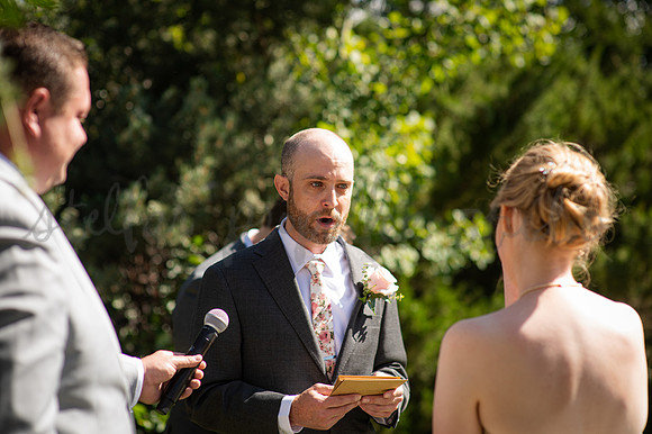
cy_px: 217
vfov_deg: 16.1
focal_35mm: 85
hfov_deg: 23.9
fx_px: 1539
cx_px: 326
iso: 200
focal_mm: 85
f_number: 2.5
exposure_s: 1/1600
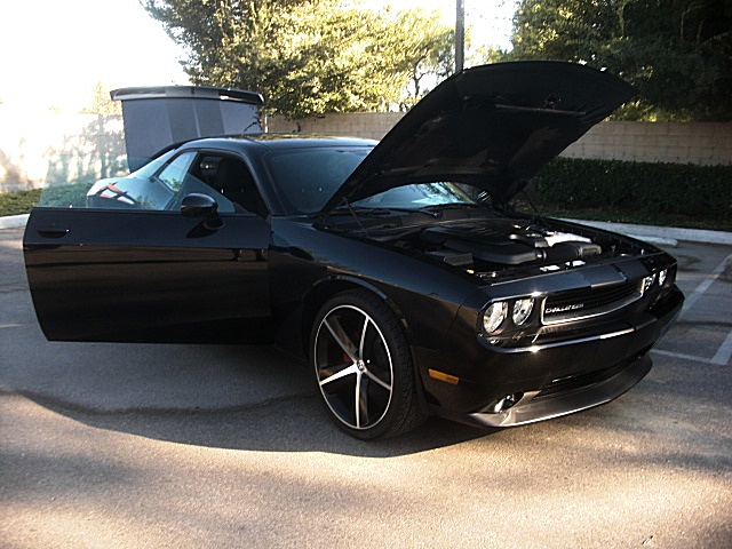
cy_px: 274
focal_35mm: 36
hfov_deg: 51.4
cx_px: 366
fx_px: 761
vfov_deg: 39.7
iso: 50
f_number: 2.8
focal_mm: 6.3
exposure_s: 1/60
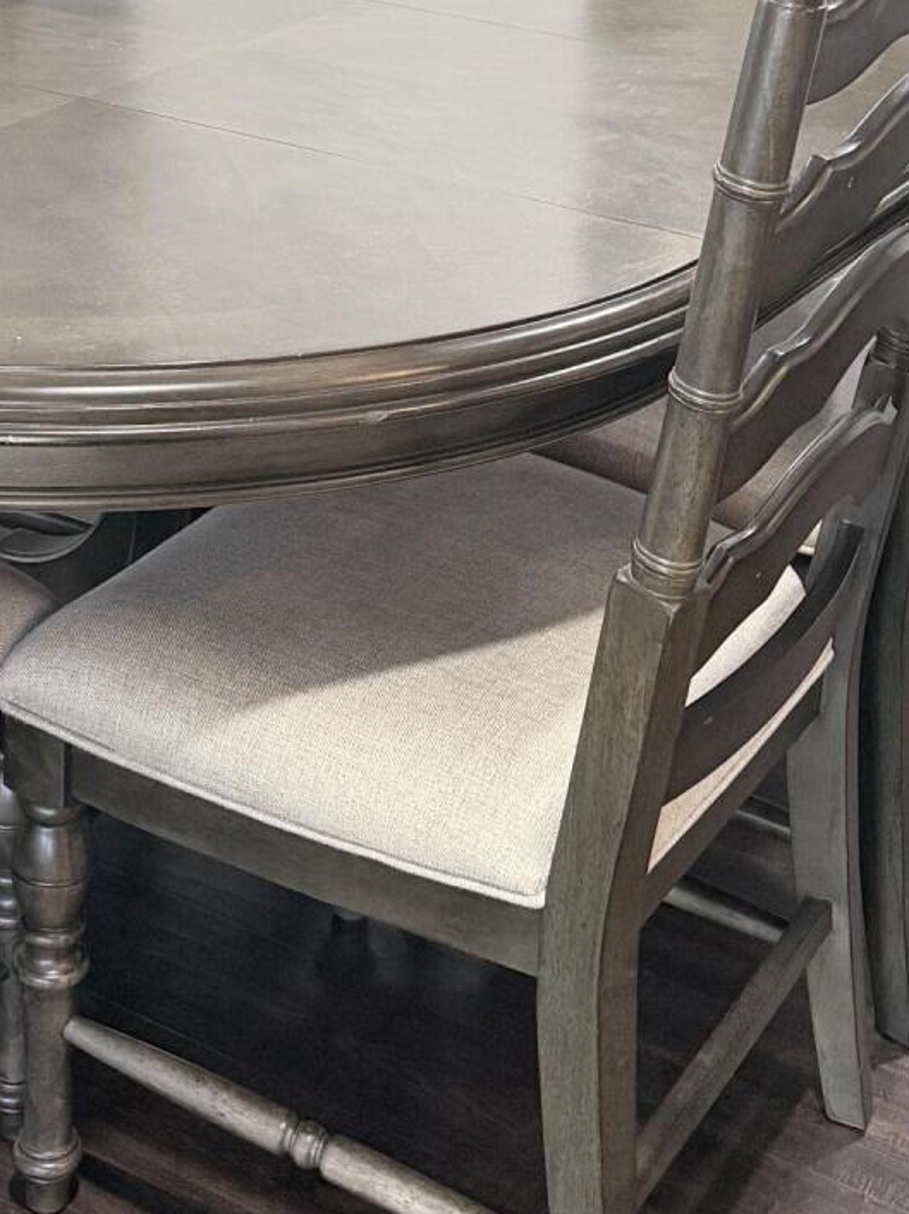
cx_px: 201
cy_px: -101
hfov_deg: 21.4
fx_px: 2382
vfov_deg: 26.5
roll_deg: -1.7
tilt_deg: -11.4
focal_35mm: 68
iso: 400
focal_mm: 6.76
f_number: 1.78
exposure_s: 1/60
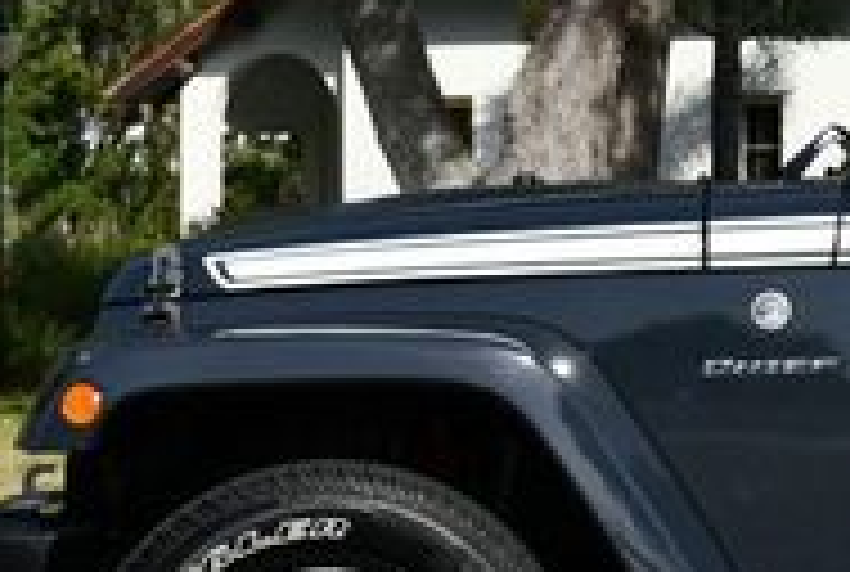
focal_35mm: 203
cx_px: 1138
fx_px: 4804
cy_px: 122
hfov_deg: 9.9
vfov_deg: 6.8
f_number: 8
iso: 110
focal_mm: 30
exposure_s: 1/250
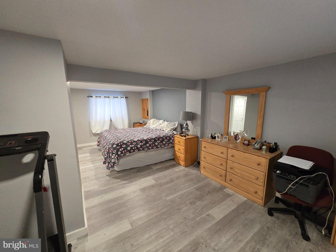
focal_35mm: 13
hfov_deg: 106.2
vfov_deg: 89.9
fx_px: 126
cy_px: 126
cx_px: 168
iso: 500
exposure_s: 1/60
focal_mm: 2.2
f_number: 2.2
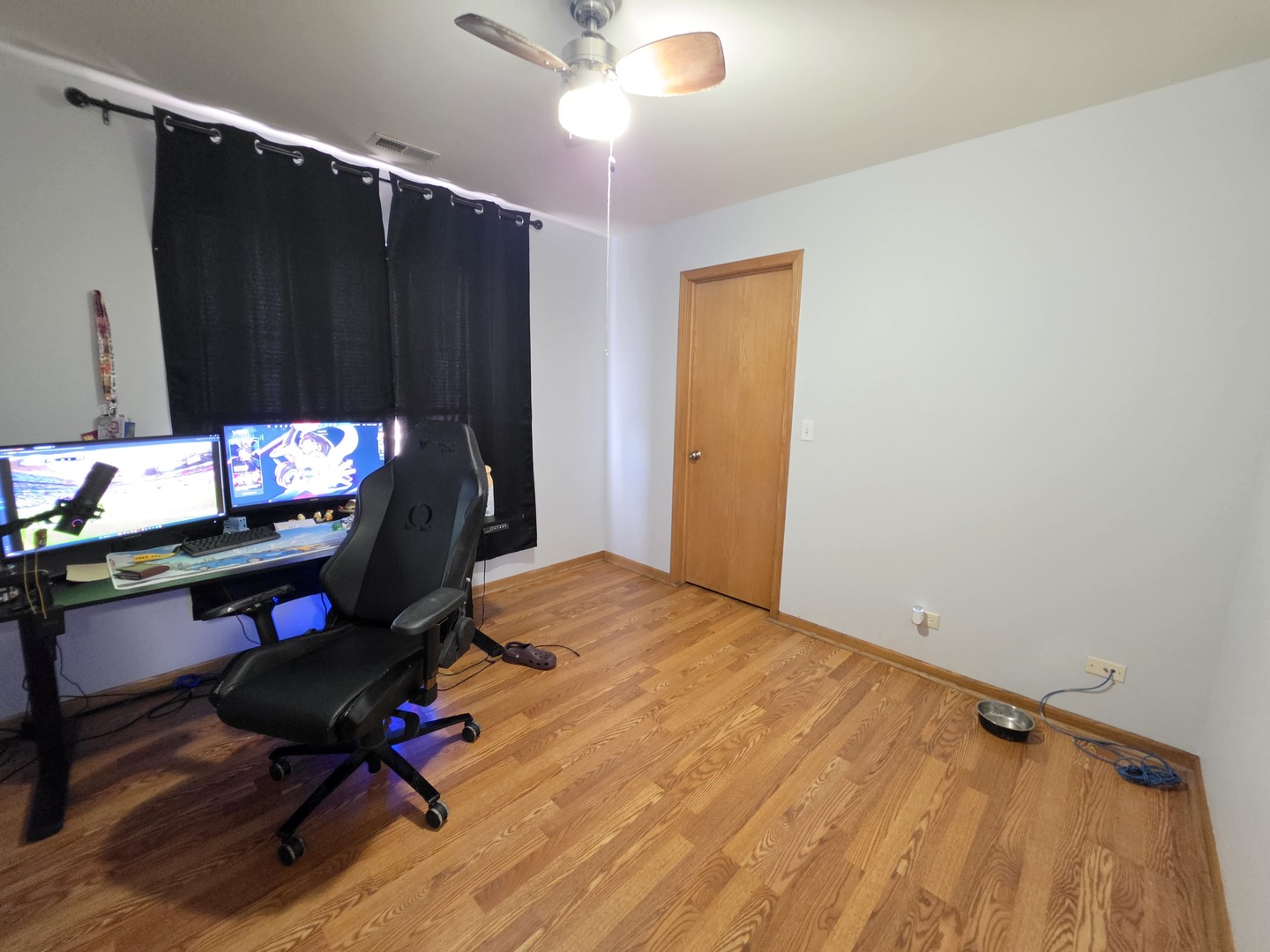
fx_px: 477
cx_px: 635
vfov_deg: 89.9
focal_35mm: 13
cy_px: 476
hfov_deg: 106.2
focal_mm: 2.2
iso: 1000
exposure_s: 1/30
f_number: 1.9
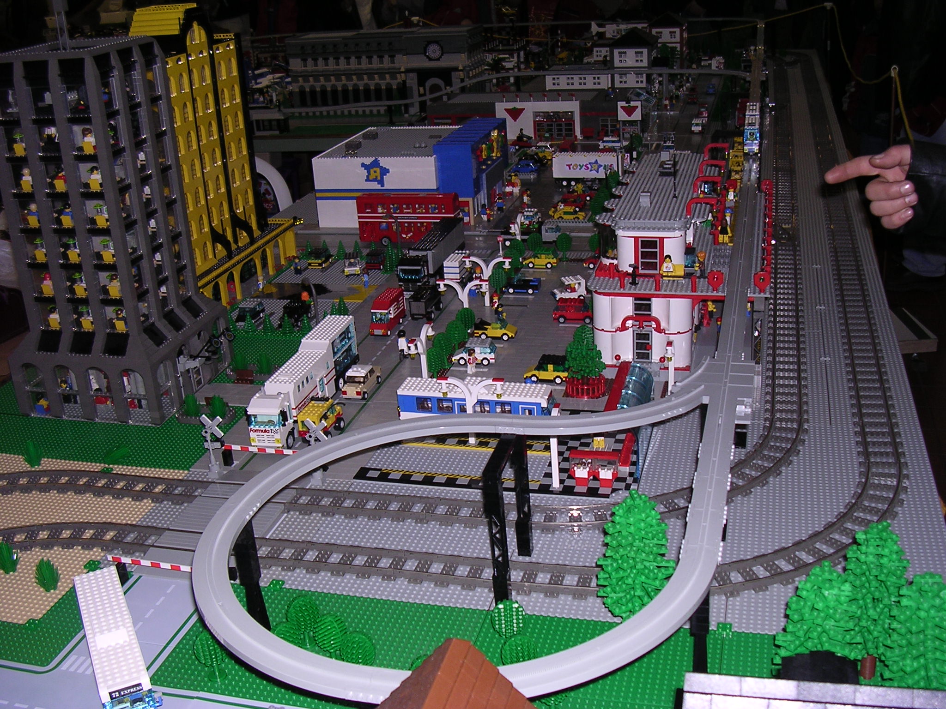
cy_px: 354
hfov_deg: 49.0
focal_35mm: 38
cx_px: 473
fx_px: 1038
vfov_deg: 37.7
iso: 100
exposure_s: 1/60.1
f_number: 2.8
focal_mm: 5.8
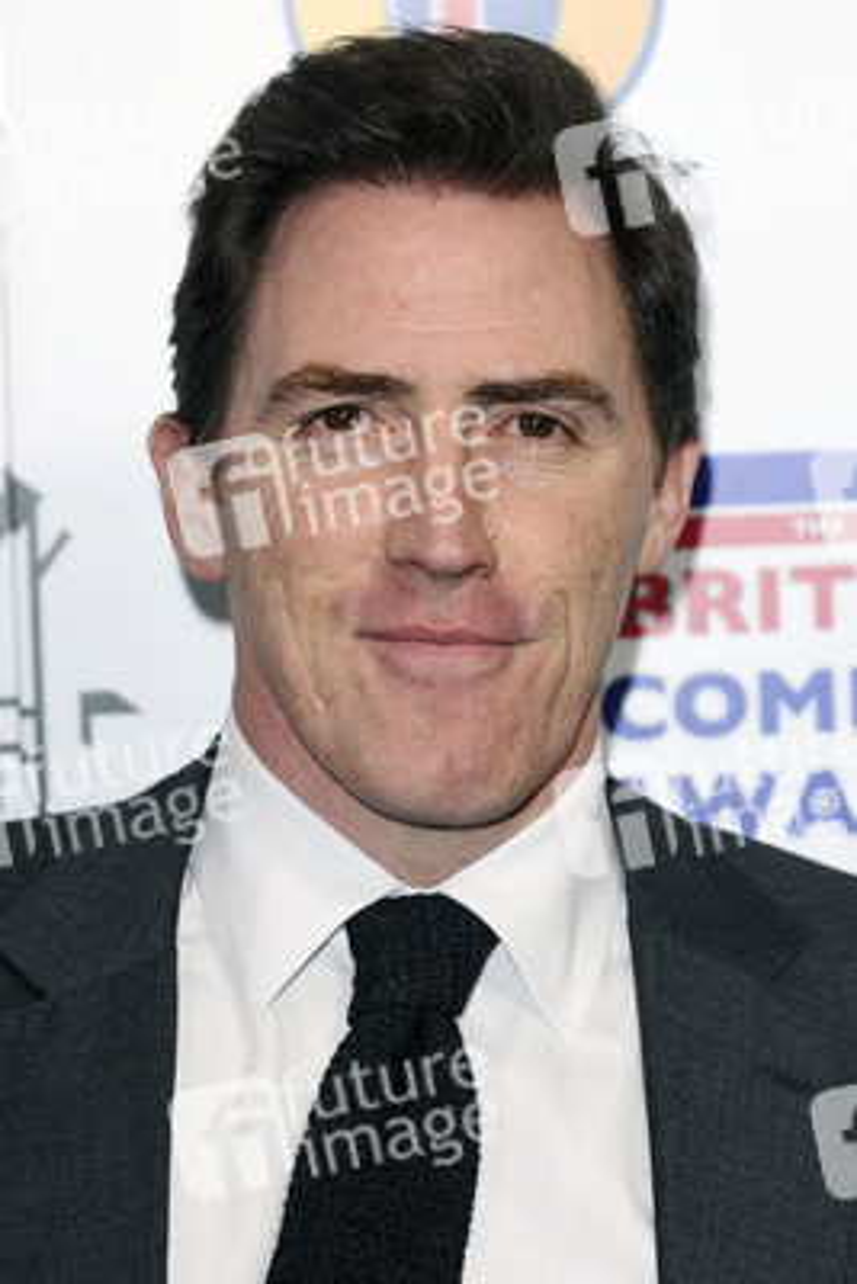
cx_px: 428
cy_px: 642
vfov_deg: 14.9
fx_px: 4923
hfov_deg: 9.9
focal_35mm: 138
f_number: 4.5
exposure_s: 1/200
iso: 320
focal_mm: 92
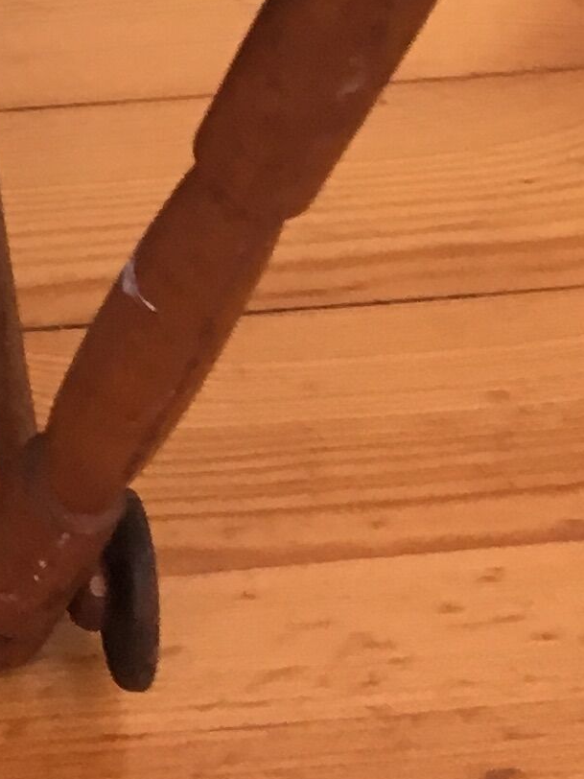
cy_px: -726
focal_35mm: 144
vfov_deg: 12.3
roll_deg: -0.5
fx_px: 3239
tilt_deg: -33.5
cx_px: -665
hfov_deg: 9.5
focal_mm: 4.15
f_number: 2.2
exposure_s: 1/33
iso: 100
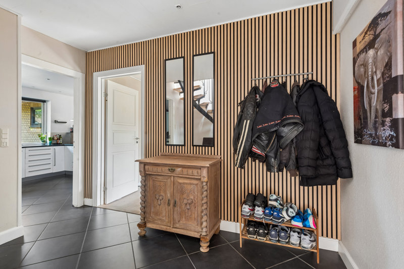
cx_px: 202
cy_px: 134
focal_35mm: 17
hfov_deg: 93.3
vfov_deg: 70.4
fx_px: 191
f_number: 10
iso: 200
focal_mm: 17
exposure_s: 1/2.5
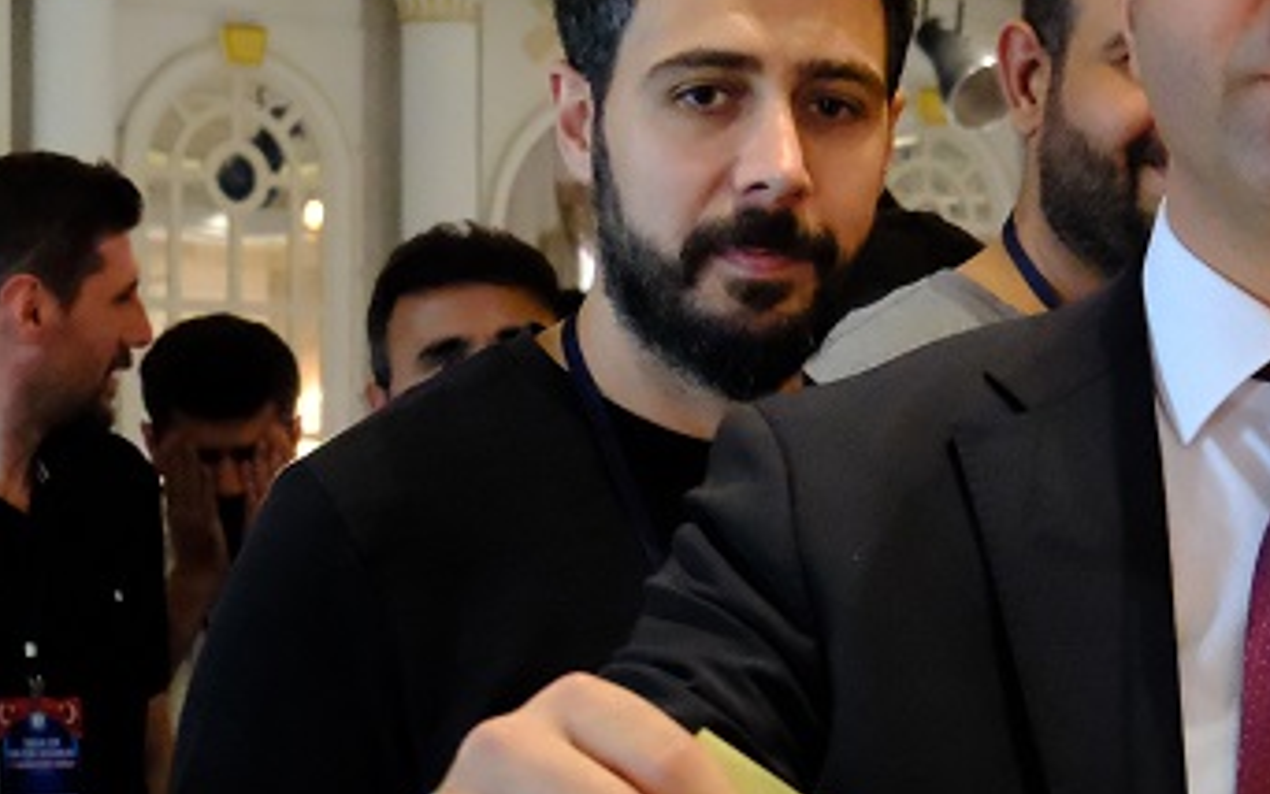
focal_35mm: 118
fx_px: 4086
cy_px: 627
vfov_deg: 11.1
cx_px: 1092
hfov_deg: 17.5
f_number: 4
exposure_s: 1/100
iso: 6400
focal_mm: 19.2
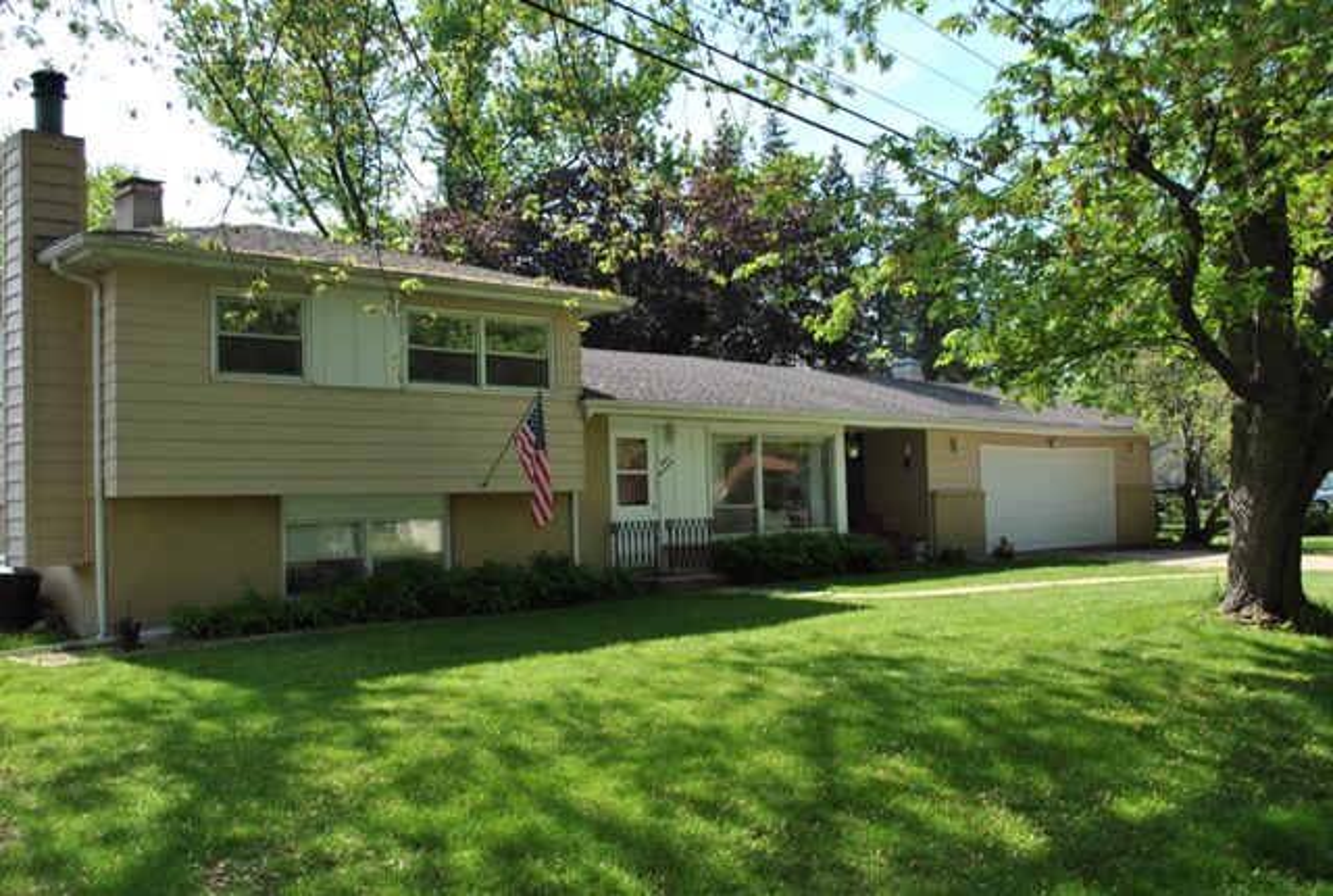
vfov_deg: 37.1
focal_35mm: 36
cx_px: 666
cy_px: 448
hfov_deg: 53.0
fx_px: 1336
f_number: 8
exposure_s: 1/200
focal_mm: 24
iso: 100
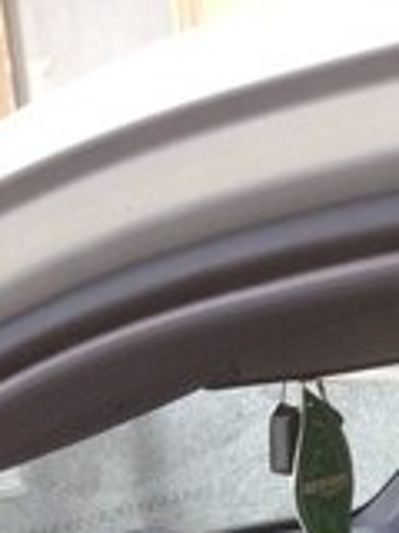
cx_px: 452
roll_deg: +4.3
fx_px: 1568
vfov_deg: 17.2
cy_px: 823
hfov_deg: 14.1
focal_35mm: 102
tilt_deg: -22.7
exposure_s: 1/120
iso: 80
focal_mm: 4.12
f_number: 2.4
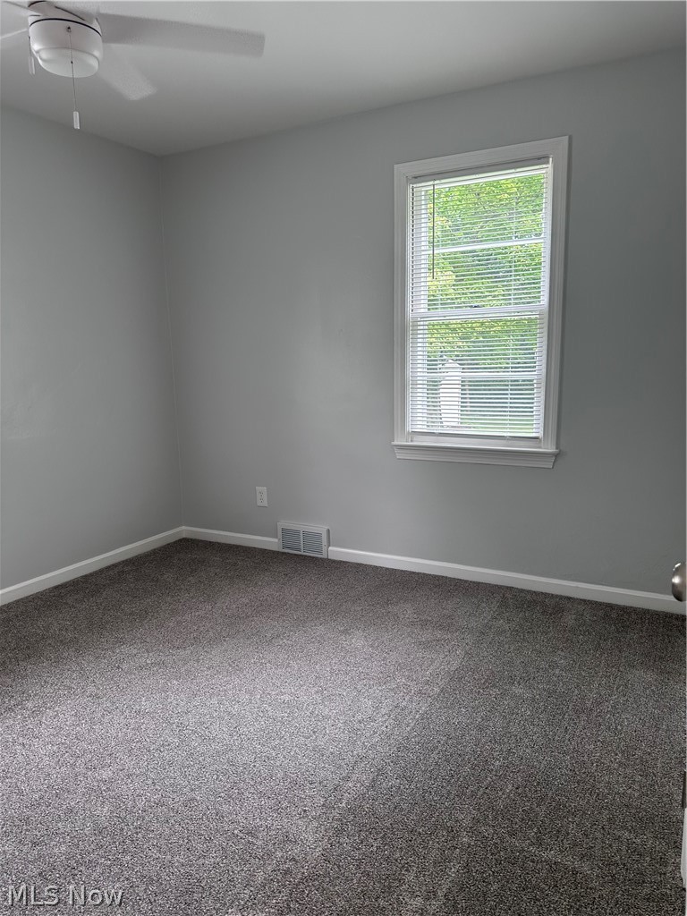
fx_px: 635
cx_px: 344
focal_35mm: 24
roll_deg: -0.2
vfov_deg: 71.6
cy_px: 458
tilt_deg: -9.3
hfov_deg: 56.8
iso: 125
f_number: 1.78
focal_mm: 6.86
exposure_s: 1/121
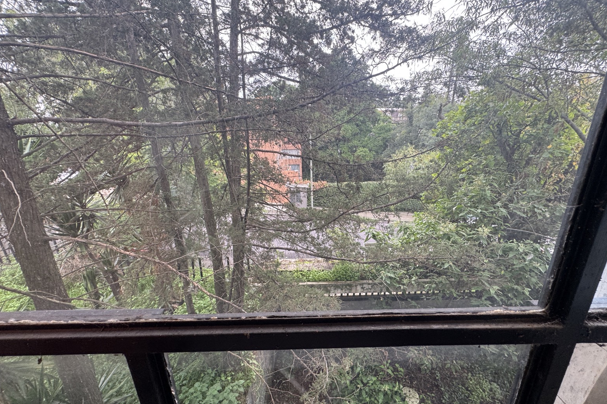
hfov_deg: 100.4
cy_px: 204
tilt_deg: -15.3
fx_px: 253
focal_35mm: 15
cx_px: 310
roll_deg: +0.7
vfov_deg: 77.3
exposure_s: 1/99
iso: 125
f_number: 2.2
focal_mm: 2.22
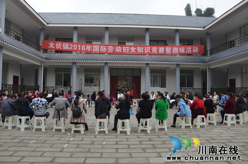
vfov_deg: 47.7
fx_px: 186
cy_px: 82
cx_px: 124
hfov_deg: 67.5
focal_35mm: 27
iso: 200
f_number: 7.1
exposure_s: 1/200
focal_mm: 18
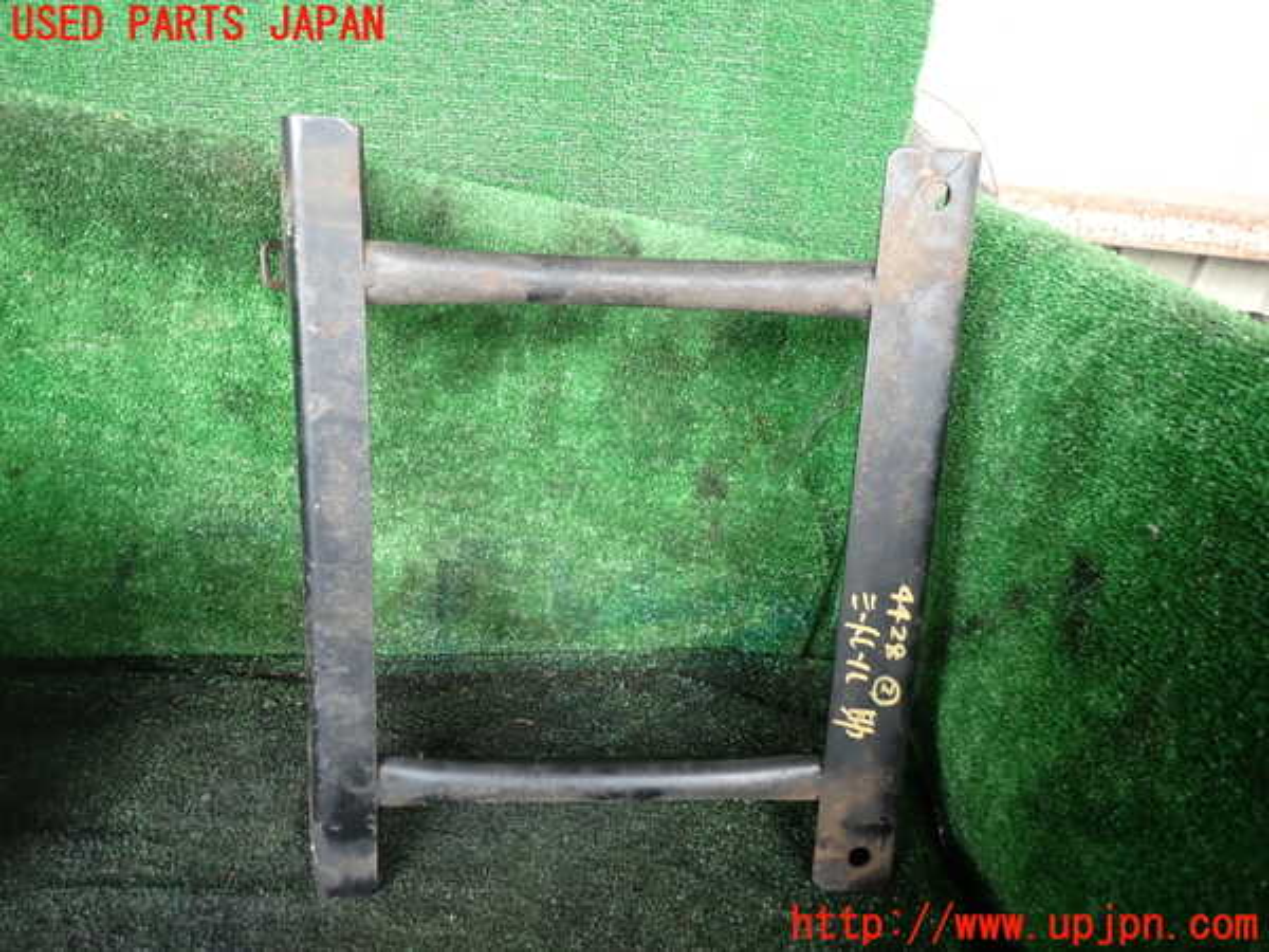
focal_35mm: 25
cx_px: 634
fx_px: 916
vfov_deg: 54.9
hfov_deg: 69.4
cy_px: 476
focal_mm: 4.5
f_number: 2
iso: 200
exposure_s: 1/60
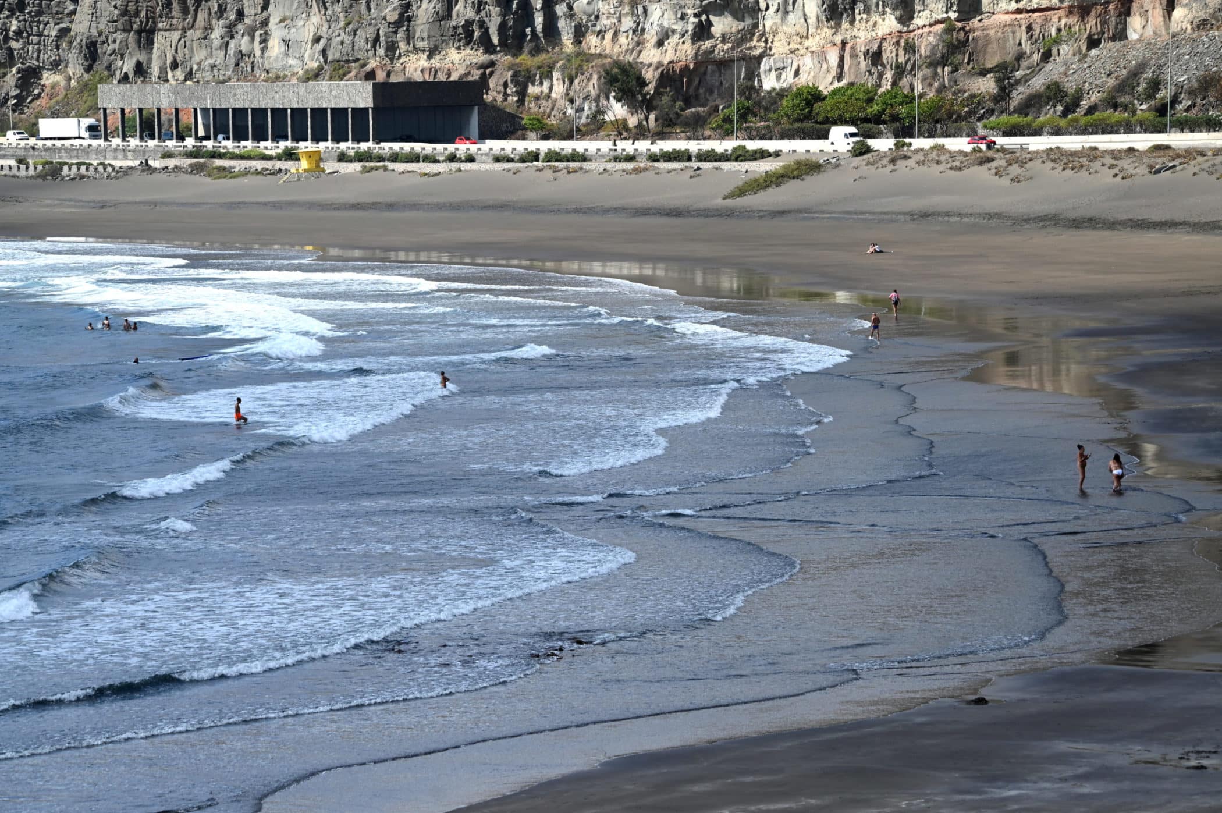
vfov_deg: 9.1
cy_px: 406
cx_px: 611
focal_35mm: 150
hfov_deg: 13.7
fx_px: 5088
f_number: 5.6
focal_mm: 150
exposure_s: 1/3200
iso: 640
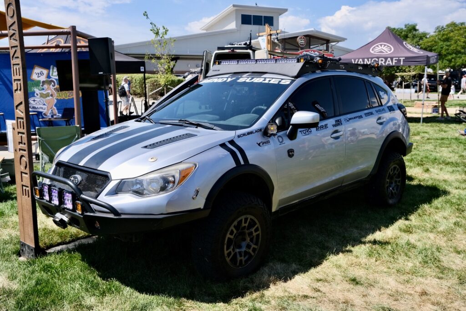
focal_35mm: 35
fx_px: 453
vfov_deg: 37.9
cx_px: 233
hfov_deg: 54.4
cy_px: 156
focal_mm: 23.5
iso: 320
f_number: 5.6
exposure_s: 1/850
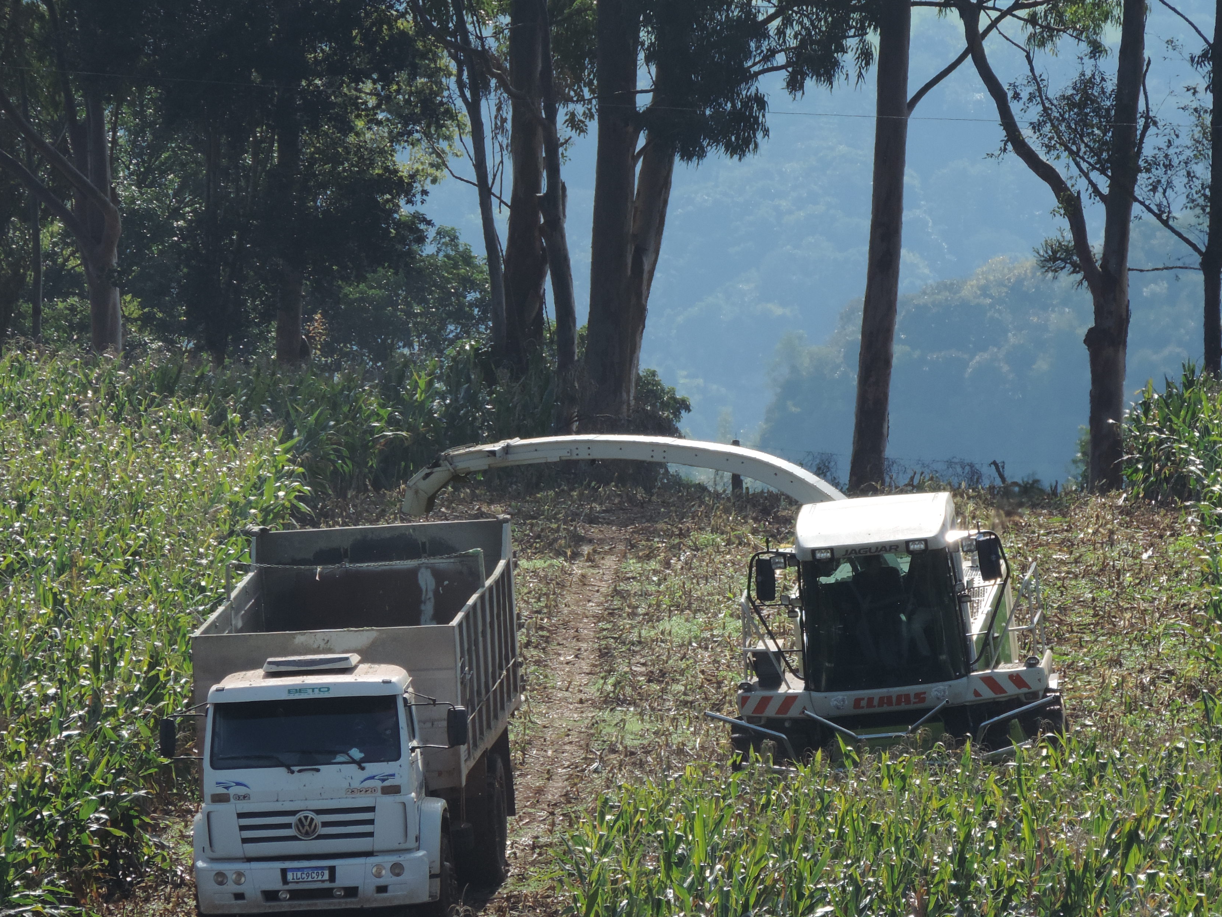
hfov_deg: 4.1
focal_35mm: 482
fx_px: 17016
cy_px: 569
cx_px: 810
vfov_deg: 3.1
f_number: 4.8
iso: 80
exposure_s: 1/400
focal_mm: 57.9
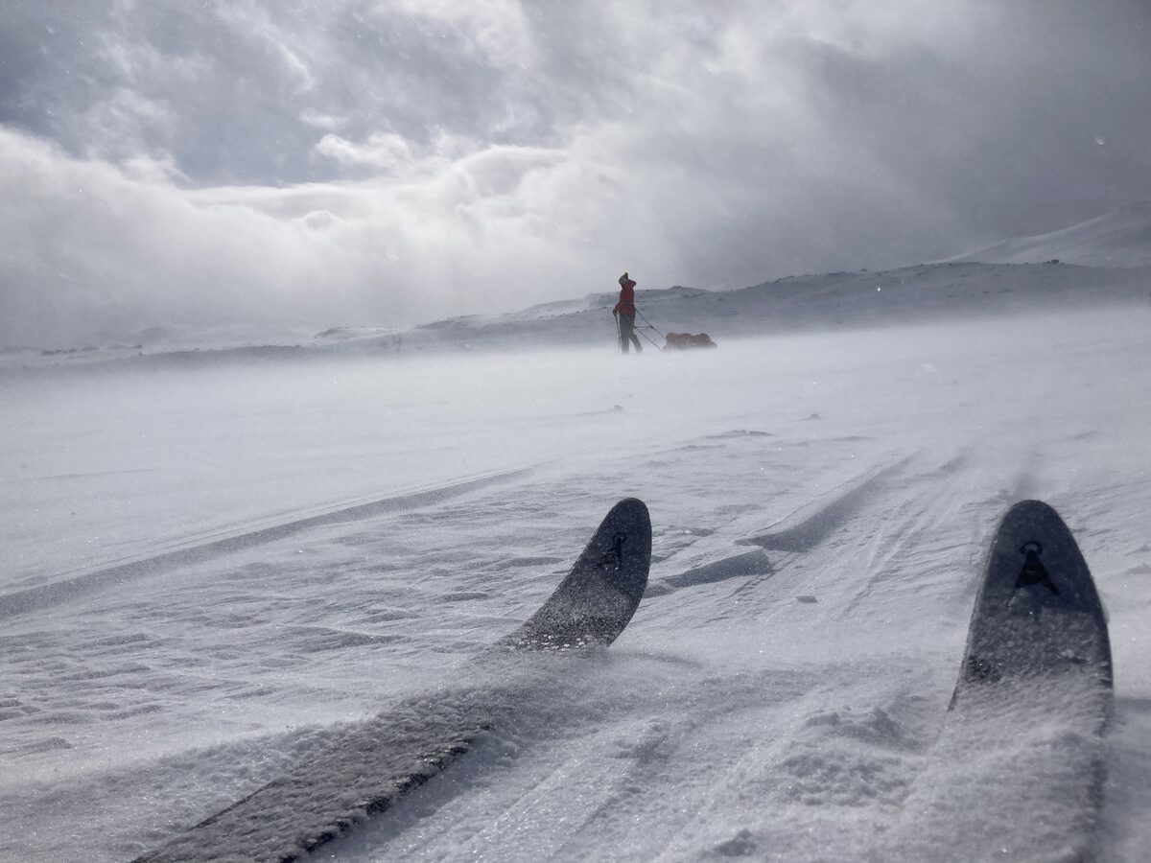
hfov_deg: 63.4
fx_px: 931
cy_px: 432
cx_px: 576
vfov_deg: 49.7
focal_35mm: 28
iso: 25
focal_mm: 3.99
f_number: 1.8
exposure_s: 1/24390
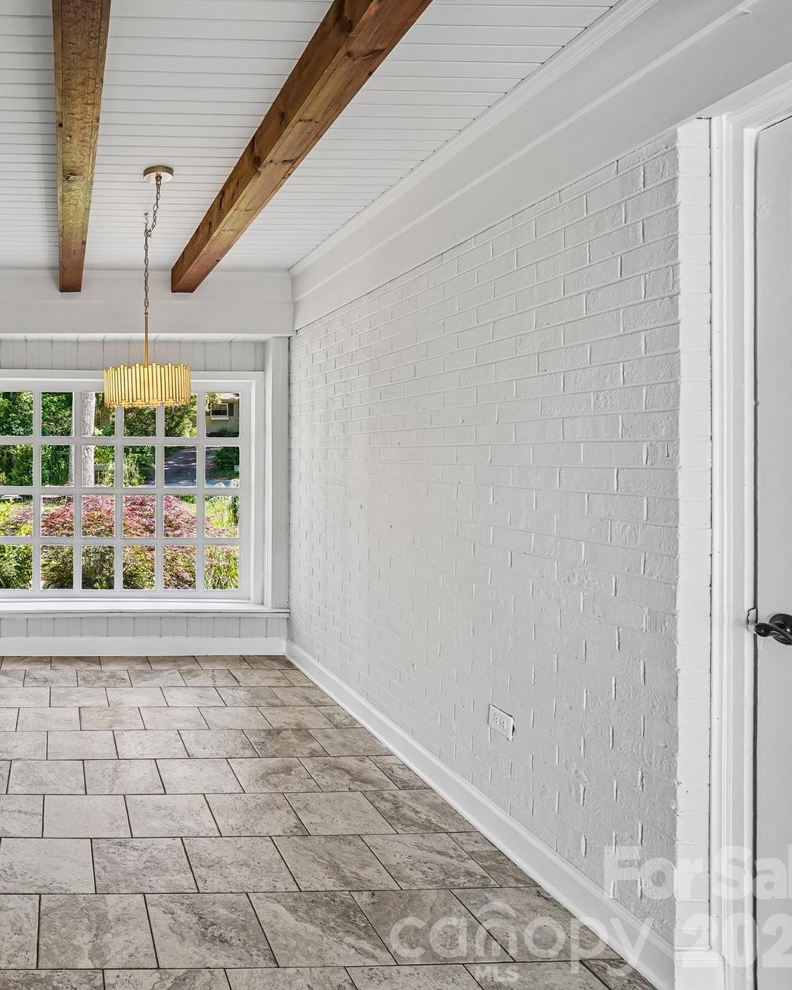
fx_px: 645
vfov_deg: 75.0
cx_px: 71
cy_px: 479
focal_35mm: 22
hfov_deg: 54.5
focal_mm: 10
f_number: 8
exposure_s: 1/30
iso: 250
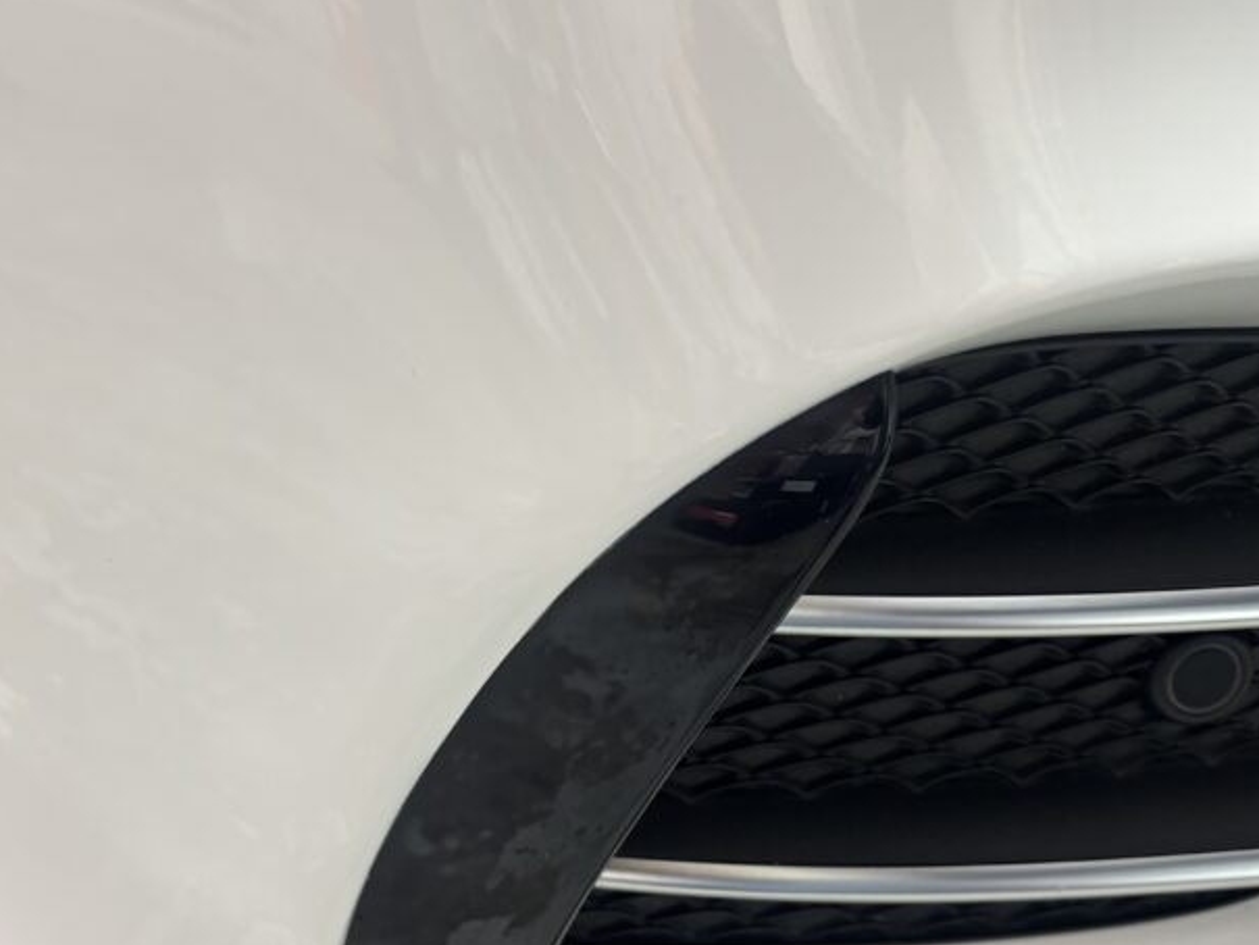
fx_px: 1601
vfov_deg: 32.7
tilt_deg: -30.4
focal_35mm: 44
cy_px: 589
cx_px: 512
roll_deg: -3.5
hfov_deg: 42.8
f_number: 1.6
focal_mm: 5.96
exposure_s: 1/100
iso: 125
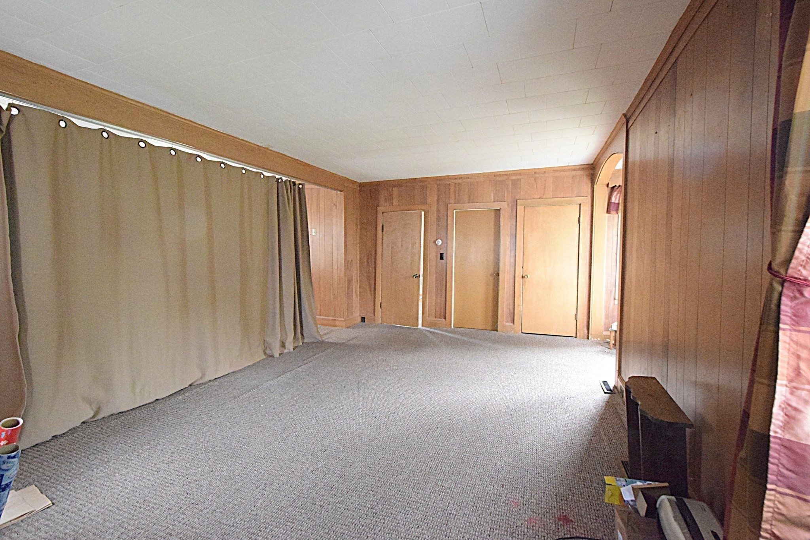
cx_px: 405
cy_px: 270
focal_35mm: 15
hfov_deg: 100.4
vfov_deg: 77.3
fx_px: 337
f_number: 8
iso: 9000
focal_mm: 10
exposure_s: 1/60
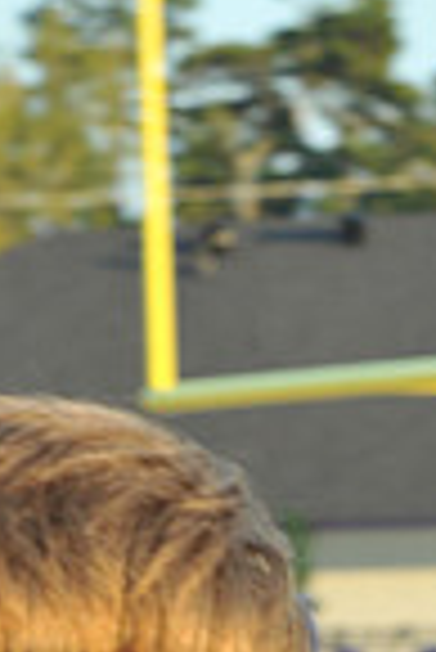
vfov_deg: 6.3
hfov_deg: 4.3
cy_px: 1286
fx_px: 5799
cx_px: -139
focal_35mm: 320
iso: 400
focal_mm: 80
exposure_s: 1/125
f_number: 10
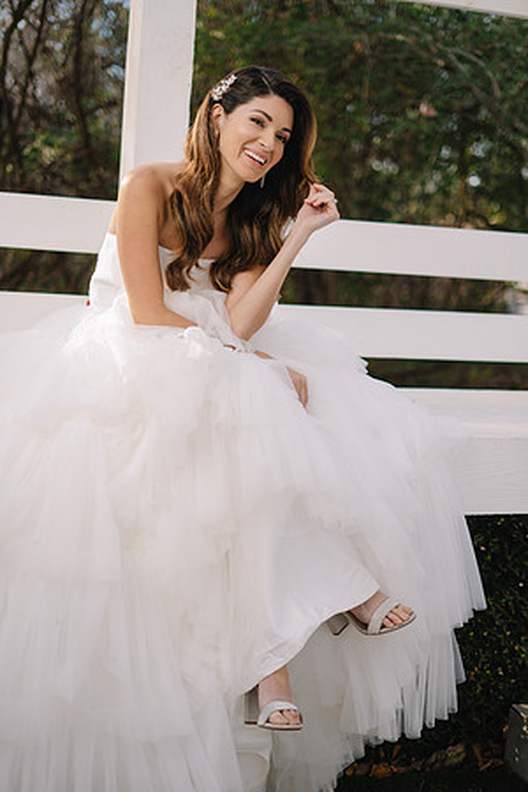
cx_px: 264
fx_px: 1100
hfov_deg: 27.0
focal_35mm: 50
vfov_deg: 39.6
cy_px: 396
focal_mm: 50
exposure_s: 1/200
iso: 64
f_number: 2
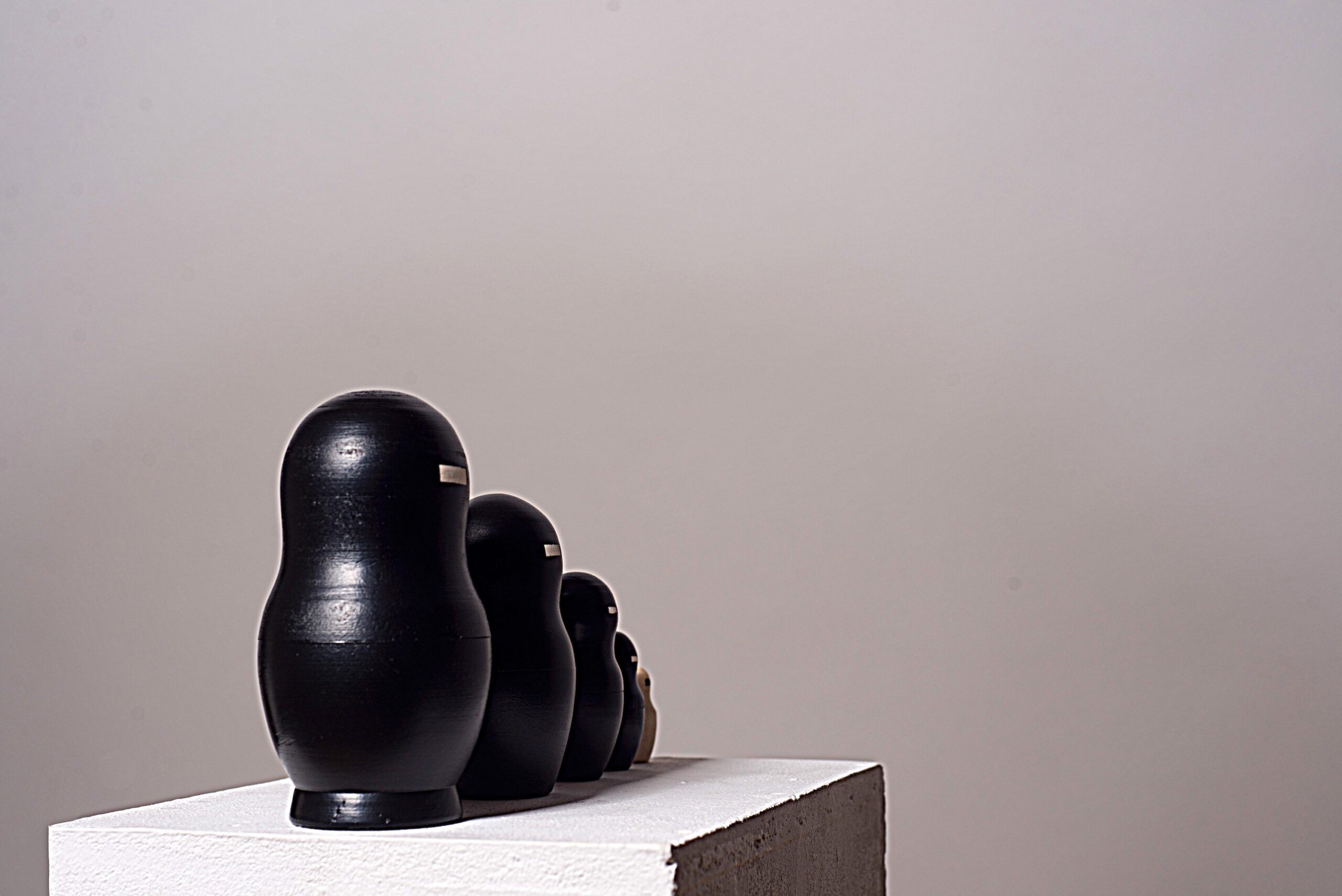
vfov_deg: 27.0
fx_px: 1865
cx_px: 671
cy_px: 448
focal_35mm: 50
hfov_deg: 39.6
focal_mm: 50
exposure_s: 1/40
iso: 200
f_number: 7.1
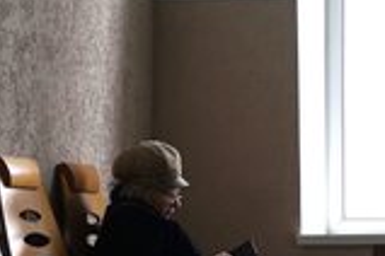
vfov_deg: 7.8
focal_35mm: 176
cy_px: 199
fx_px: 1882
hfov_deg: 11.5
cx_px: 443
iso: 640
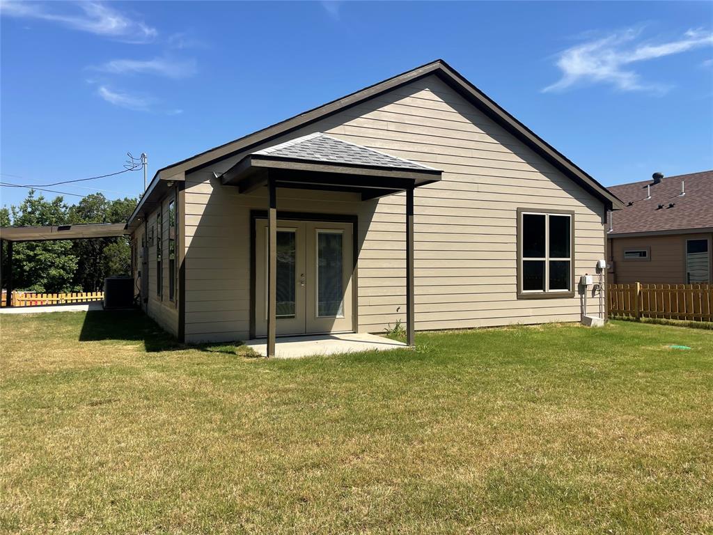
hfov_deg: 67.3
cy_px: 268
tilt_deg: -0.8
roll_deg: +0.6
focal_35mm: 26
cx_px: 356
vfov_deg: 53.1
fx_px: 536
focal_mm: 4.2
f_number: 1.6
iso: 32
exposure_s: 1/3040
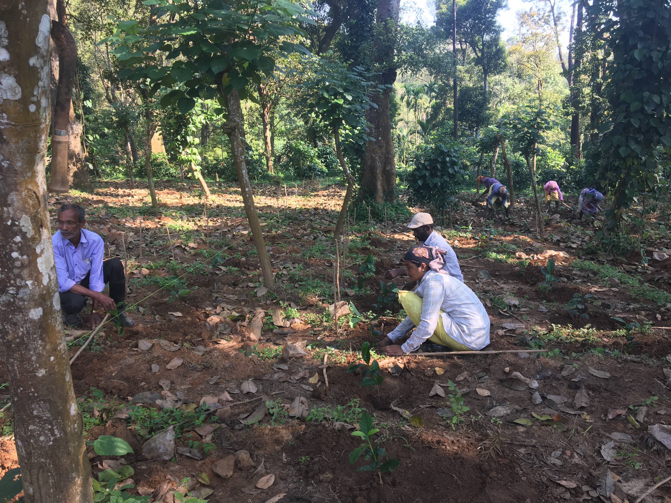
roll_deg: +5.0
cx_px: 336
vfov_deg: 48.2
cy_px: 252
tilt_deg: -14.0
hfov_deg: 61.7
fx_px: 562
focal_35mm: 29
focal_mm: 4.15
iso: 32
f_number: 2.2
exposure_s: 1/100
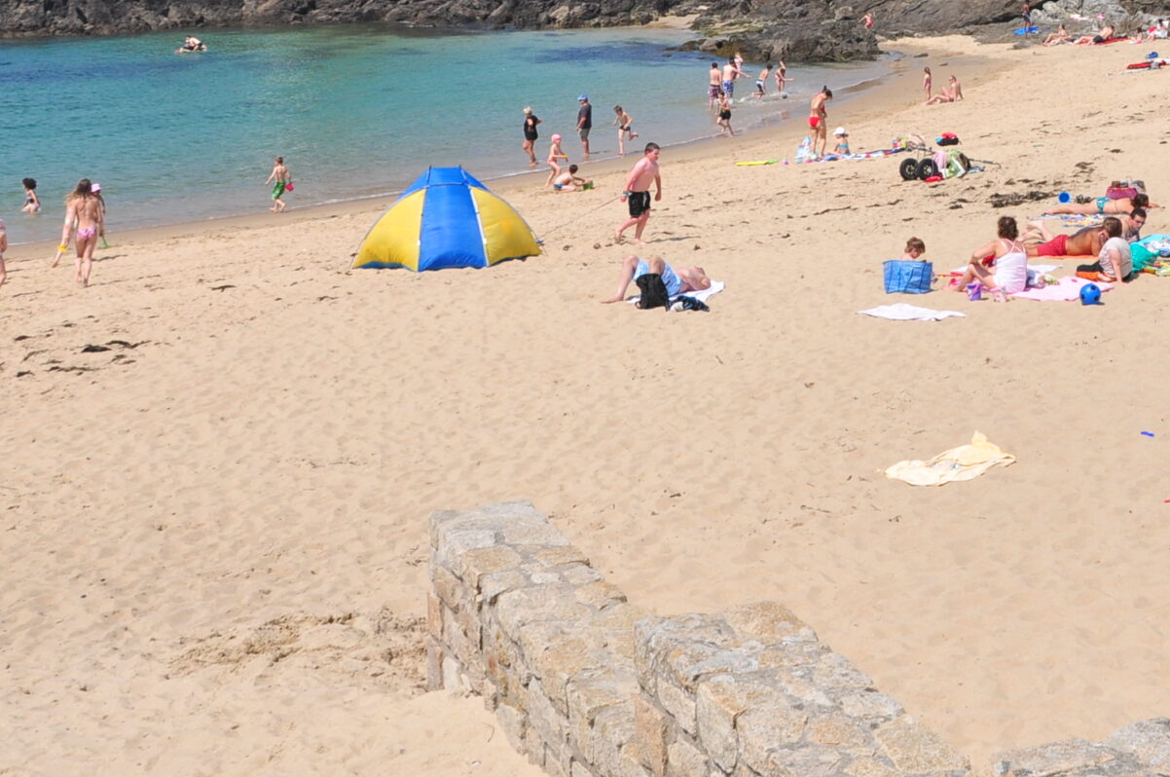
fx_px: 2177
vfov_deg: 19.7
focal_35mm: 67
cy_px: 32
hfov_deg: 28.5
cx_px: 1121
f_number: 10
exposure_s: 1/400
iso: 200
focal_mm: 21
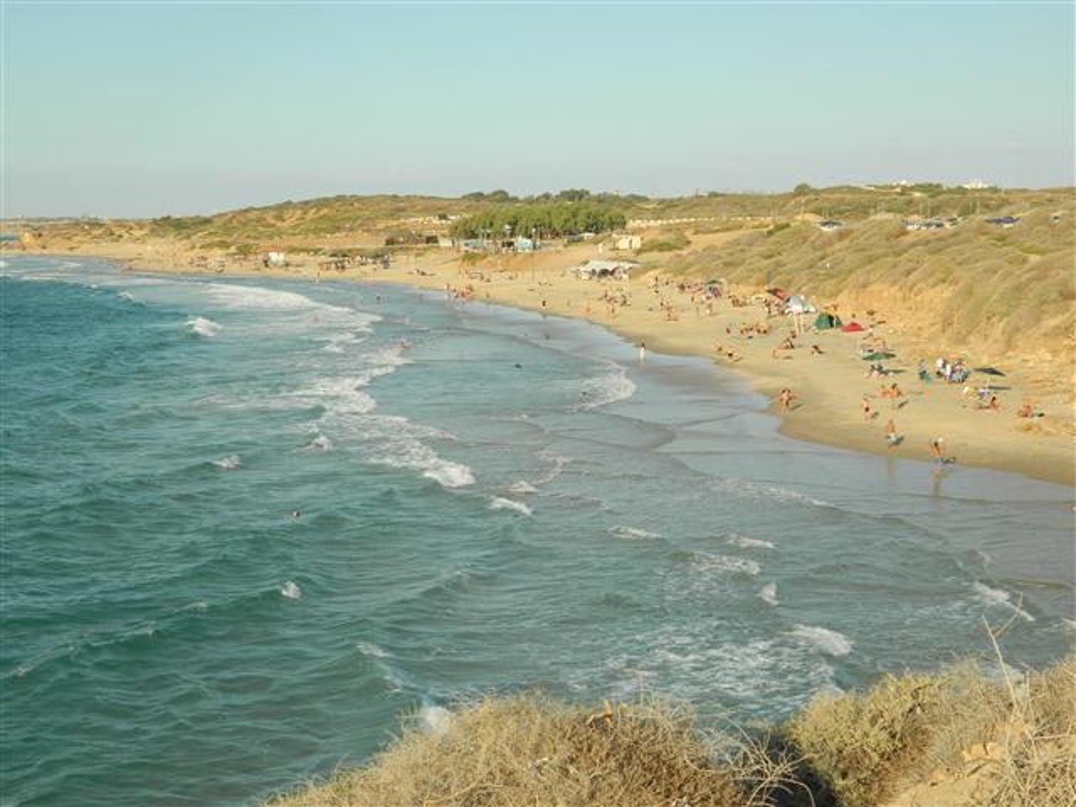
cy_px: 404
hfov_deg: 33.8
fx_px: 1772
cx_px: 538
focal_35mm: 57
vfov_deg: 25.7
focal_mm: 10.2
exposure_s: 1/800
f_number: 3.8
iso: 80
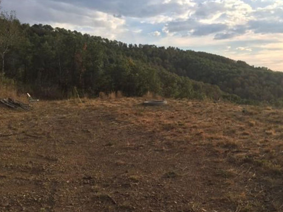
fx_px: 294
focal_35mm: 36
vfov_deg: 39.6
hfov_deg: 51.0
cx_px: 170
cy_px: 112
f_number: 2.2
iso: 32
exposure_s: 1/860
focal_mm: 4.15
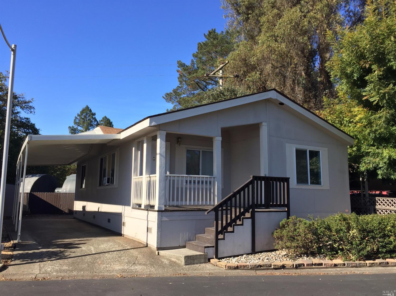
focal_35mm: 29
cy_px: 148
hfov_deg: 61.7
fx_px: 332
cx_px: 198
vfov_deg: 48.2
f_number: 2.2
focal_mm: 4.15
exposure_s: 1/1099
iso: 32
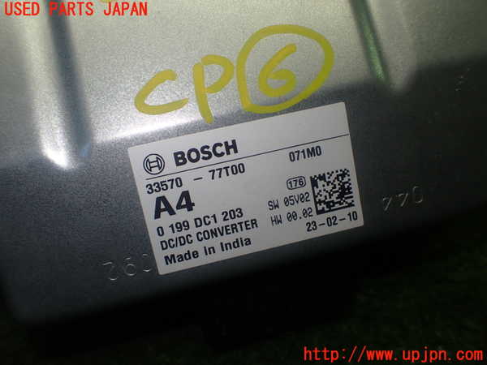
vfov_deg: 46.8
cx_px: 244
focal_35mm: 30
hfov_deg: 60.0
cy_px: 182
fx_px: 422
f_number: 3.2
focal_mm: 5.4
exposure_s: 1/125
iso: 100
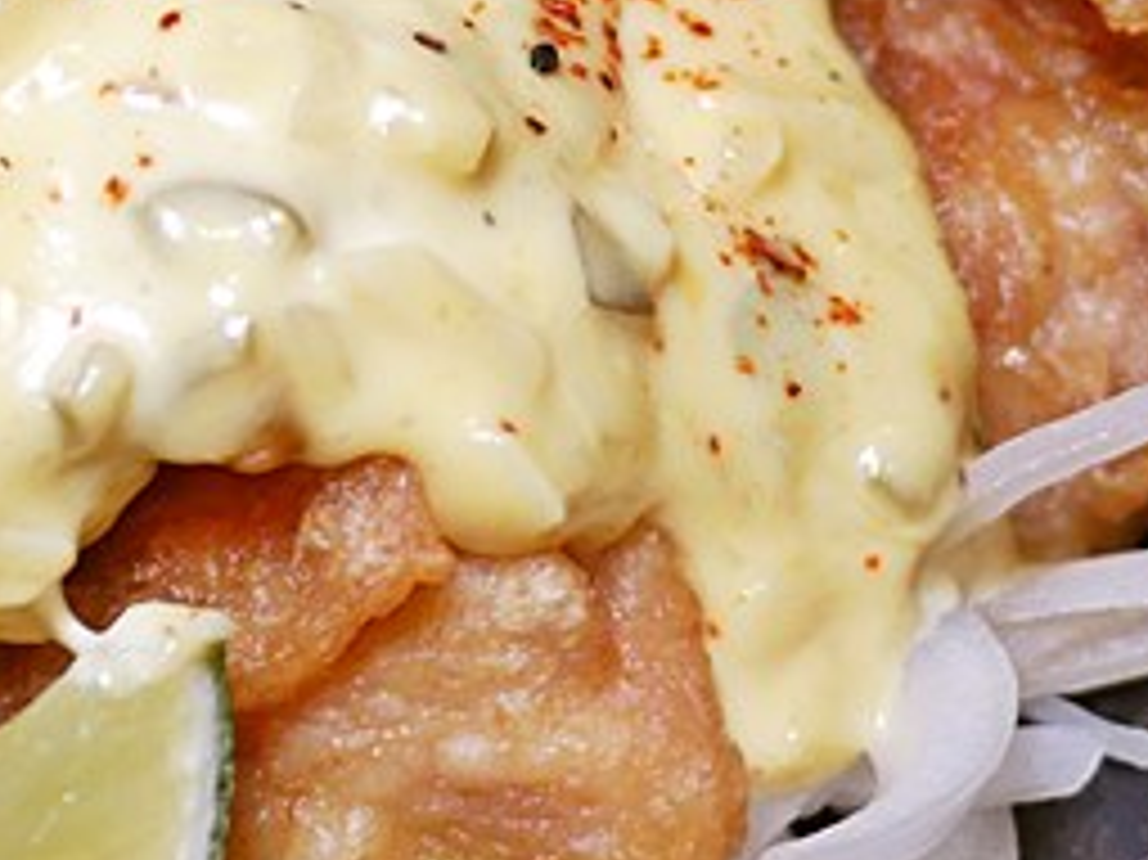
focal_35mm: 110
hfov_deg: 17.6
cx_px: 81
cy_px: -97
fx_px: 3646
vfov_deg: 13.2
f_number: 2.5
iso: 200
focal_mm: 14
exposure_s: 1/80
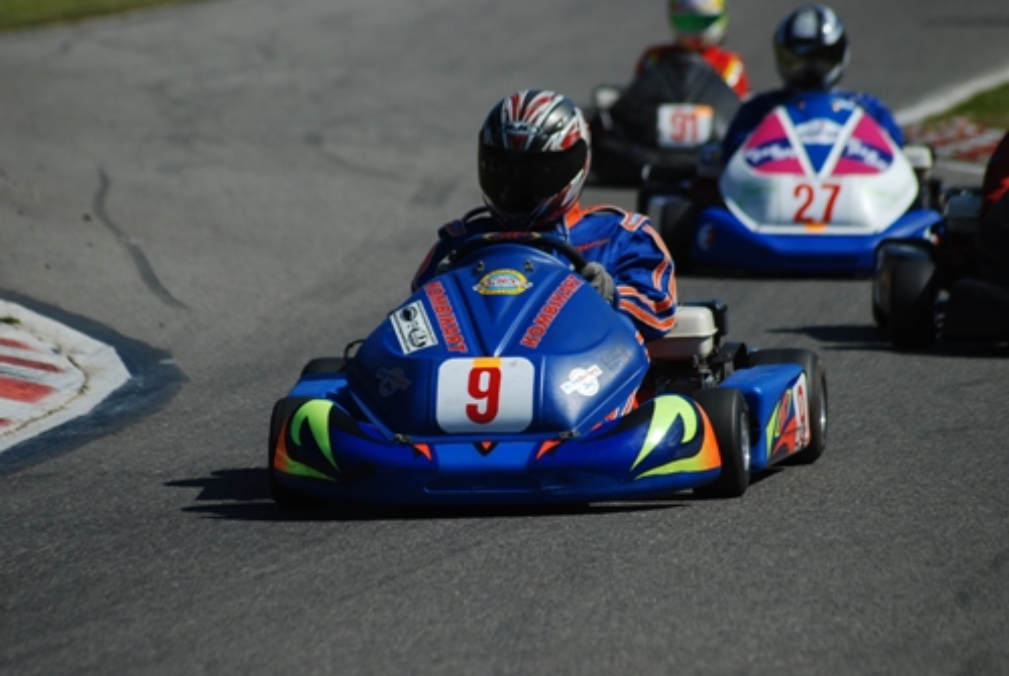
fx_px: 8210
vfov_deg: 4.7
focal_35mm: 292
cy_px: 338
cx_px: 504
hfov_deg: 7.0
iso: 100
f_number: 5
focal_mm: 195
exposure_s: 1/1000
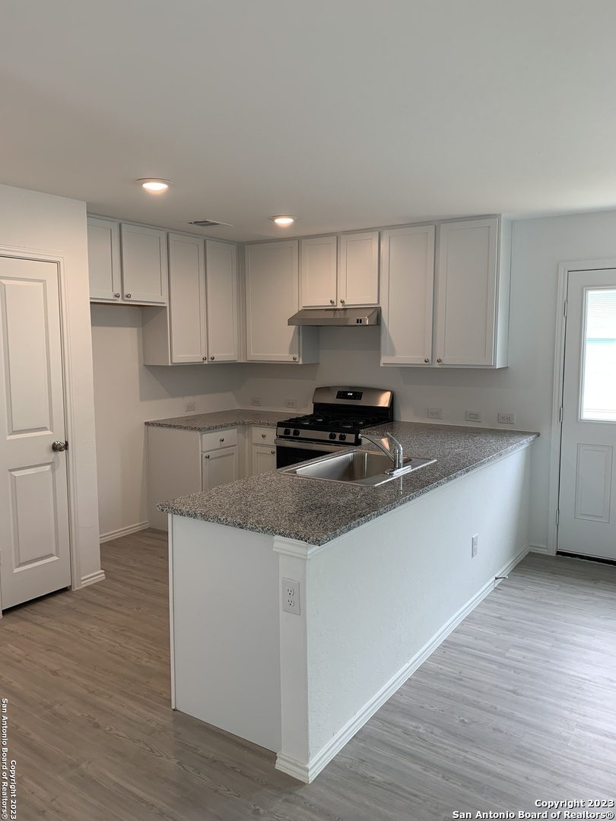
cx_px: 308
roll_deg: +1.2
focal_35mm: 26
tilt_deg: -7.0
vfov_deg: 67.3
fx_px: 617
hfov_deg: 53.1
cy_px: 410
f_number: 1.8
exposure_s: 1/120
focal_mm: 4.25
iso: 64
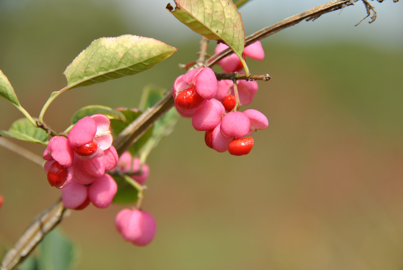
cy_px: 135
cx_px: 202
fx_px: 3363
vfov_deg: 4.6
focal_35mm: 300
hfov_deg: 6.9
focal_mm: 200
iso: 100
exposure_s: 1/320
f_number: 7.1
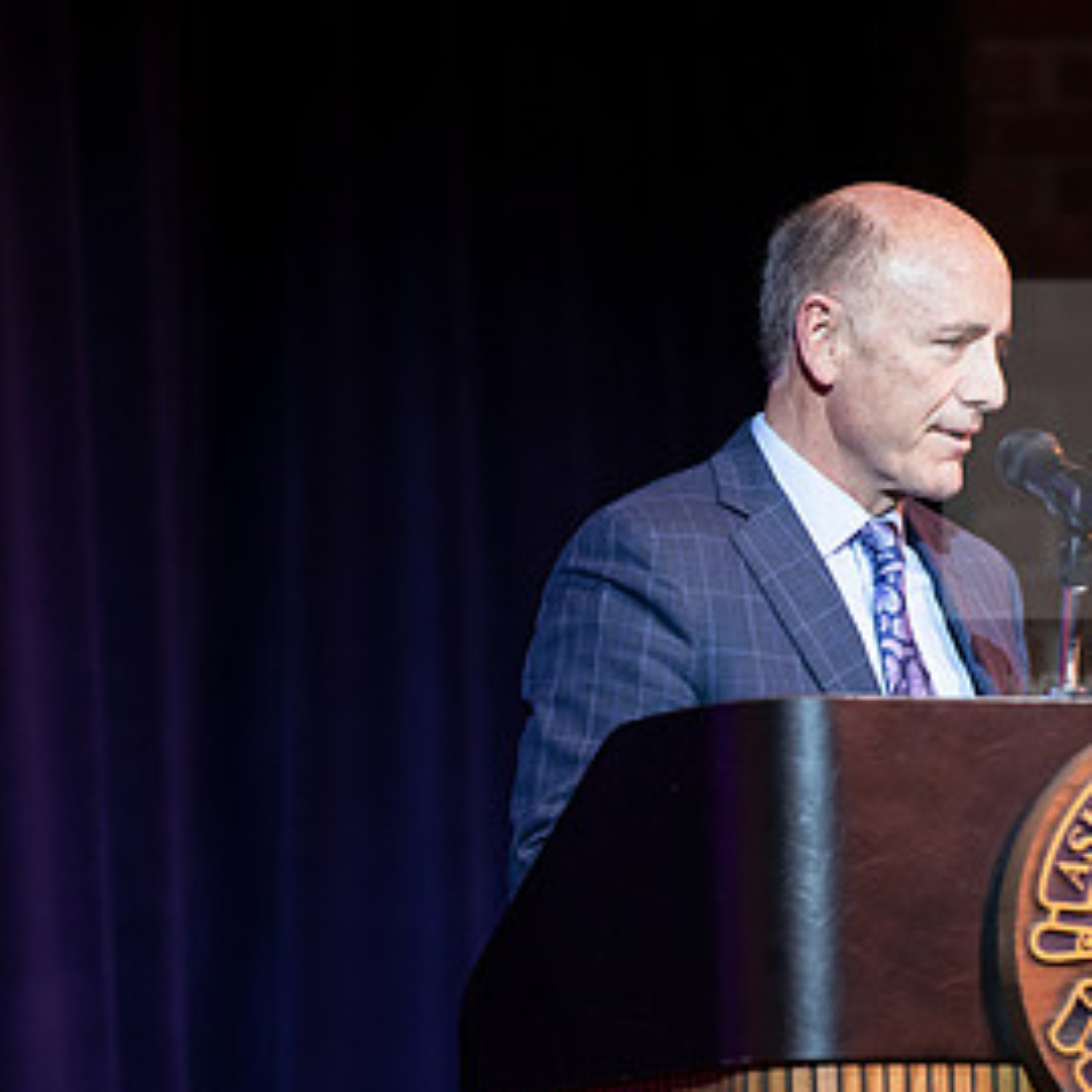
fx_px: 13027
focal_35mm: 365
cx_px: 821
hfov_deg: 4.8
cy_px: 770
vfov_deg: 4.8
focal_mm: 200
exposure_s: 1/200
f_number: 3.2
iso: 1250
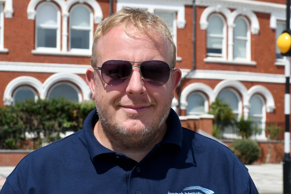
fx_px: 800
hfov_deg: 20.6
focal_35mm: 99
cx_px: 146
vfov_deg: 13.8
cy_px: 97
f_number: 10
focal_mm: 66
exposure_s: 1/400
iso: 250
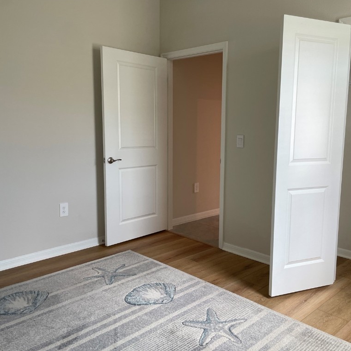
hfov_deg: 52.5
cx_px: 192
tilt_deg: -7.0
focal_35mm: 31
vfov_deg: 52.5
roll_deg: -0.3
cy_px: 175
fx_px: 356
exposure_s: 1/120
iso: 80
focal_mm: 4.2
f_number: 1.6
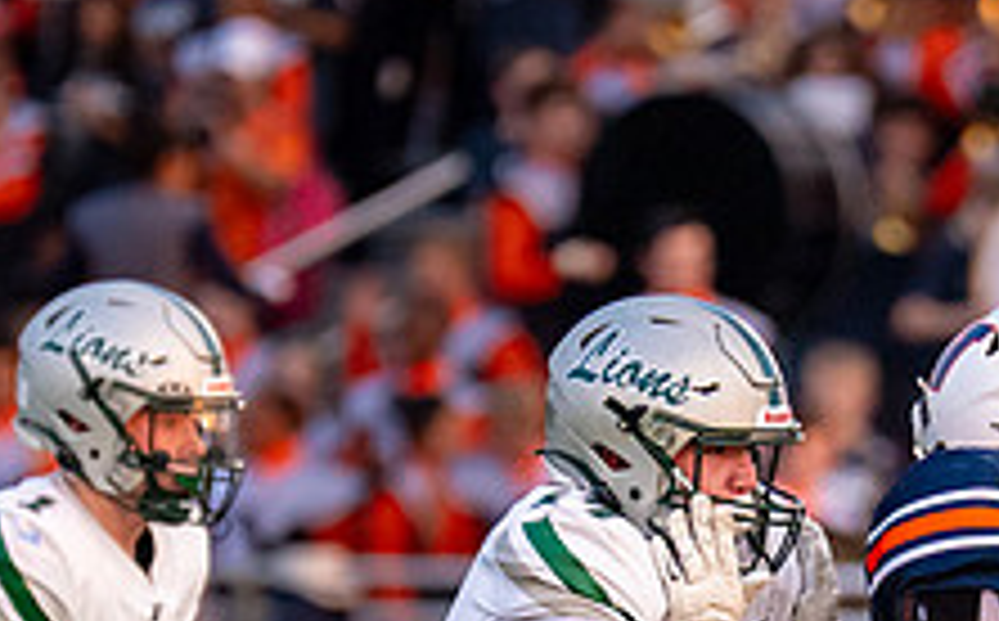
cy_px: 793
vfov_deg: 1.2
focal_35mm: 1054
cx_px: 747
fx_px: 28653
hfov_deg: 2.0
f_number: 2.8
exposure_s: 1/2500
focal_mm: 200
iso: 1250
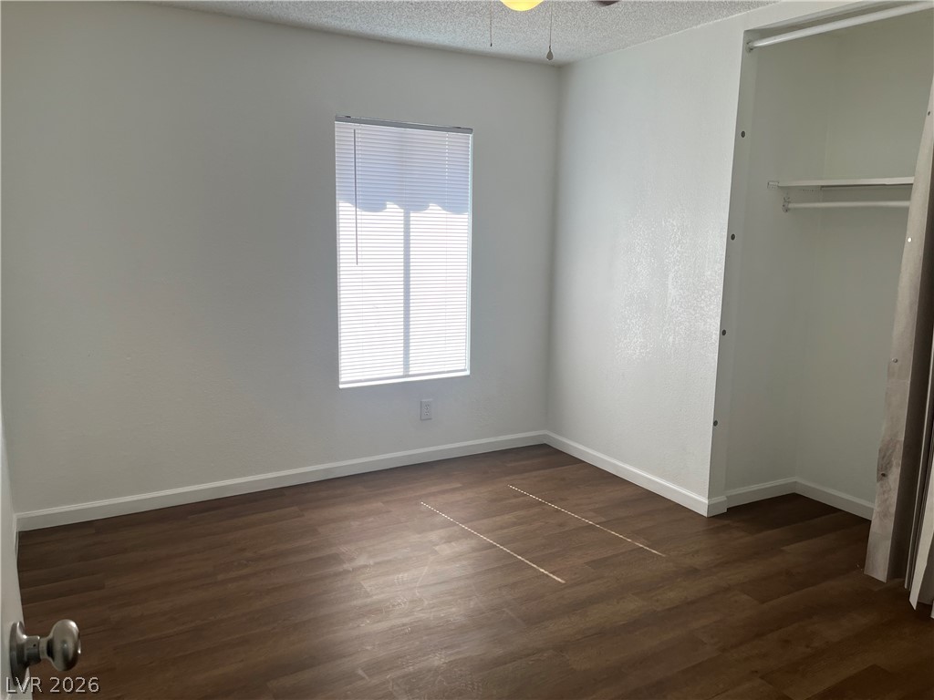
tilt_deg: -9.0
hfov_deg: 67.3
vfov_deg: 53.1
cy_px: 350
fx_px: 702
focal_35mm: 26
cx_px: 467
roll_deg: +0.2
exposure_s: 1/251
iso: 40
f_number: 1.6
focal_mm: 5.1
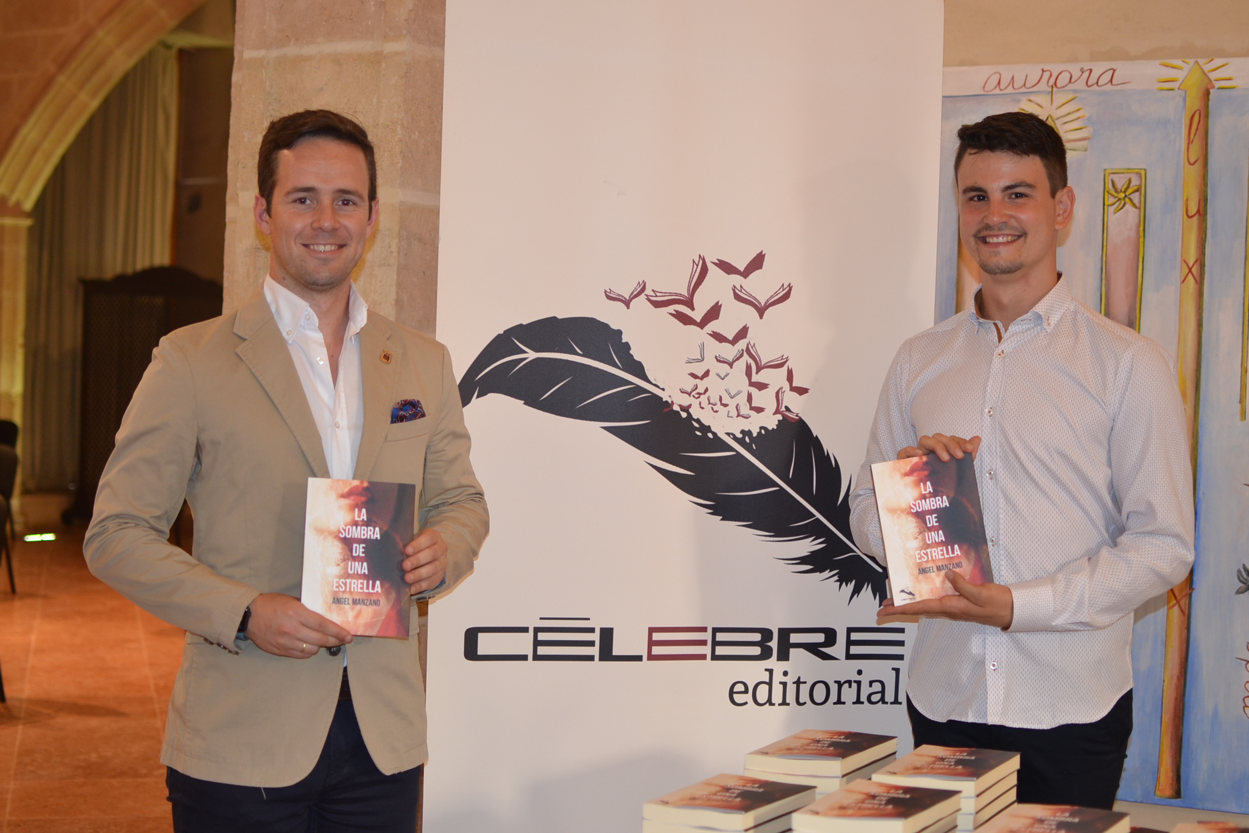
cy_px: 416
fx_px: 1821
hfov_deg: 37.9
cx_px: 624
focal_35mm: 52
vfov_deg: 25.8
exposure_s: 1/60
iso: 400
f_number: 2
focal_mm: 35
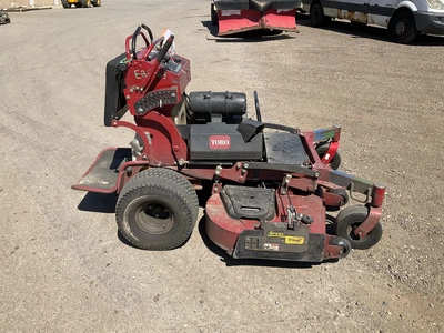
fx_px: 372
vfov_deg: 48.2
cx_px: 222
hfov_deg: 61.7
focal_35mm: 29
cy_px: 166
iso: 25
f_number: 1.8
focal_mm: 3
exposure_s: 1/1786
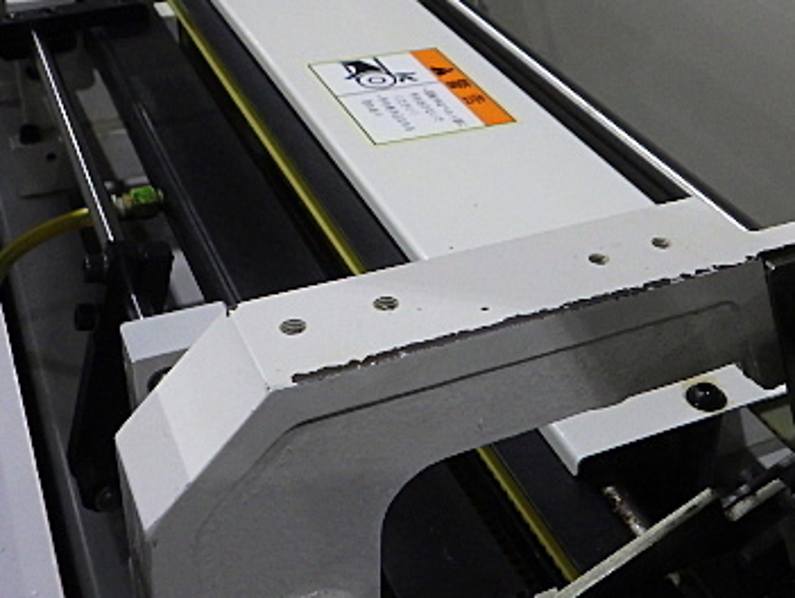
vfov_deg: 28.0
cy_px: 122
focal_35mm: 51
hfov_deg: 37.0
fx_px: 1172
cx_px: 535
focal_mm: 5
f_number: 3.5
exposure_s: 1/45
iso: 640
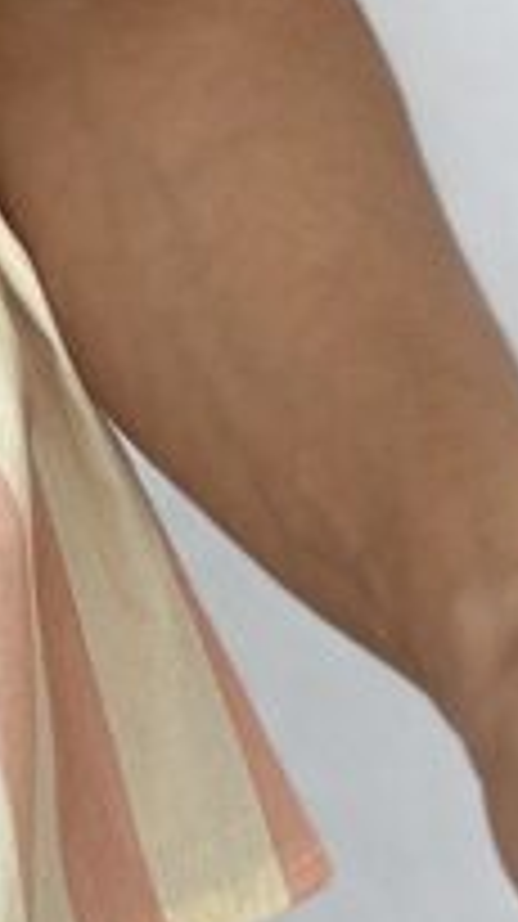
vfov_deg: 12.3
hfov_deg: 6.7
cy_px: -200
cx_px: -786
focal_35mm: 171
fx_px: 4184
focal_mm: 2.69
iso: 25
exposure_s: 1/100
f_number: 1.9
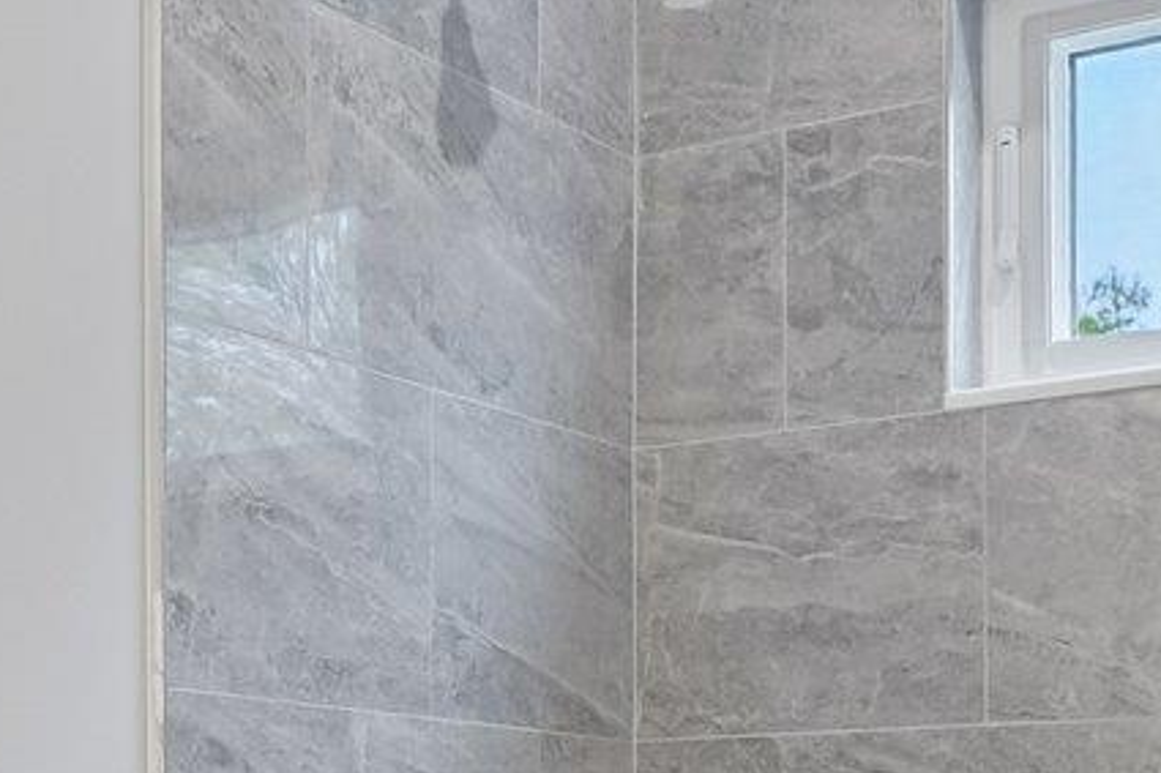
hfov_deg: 23.9
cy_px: 944
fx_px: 2643
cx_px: 46
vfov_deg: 16.0
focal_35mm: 82
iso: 250
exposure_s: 1/50
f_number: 9
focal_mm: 17
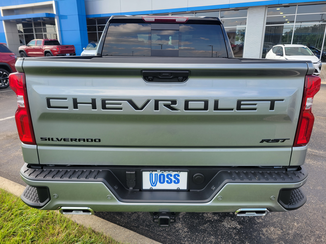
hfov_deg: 67.3
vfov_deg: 53.1
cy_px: 122
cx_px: 163
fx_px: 245
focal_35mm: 26
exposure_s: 1/457
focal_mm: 5.4
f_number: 1.8
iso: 40
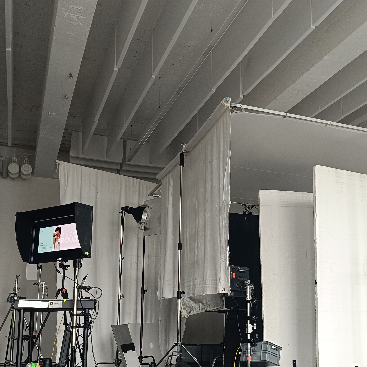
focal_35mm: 41
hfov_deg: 40.5
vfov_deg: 40.6
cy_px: 235
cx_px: 243
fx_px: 492
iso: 486
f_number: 1.88
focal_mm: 5.59
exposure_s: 1/101
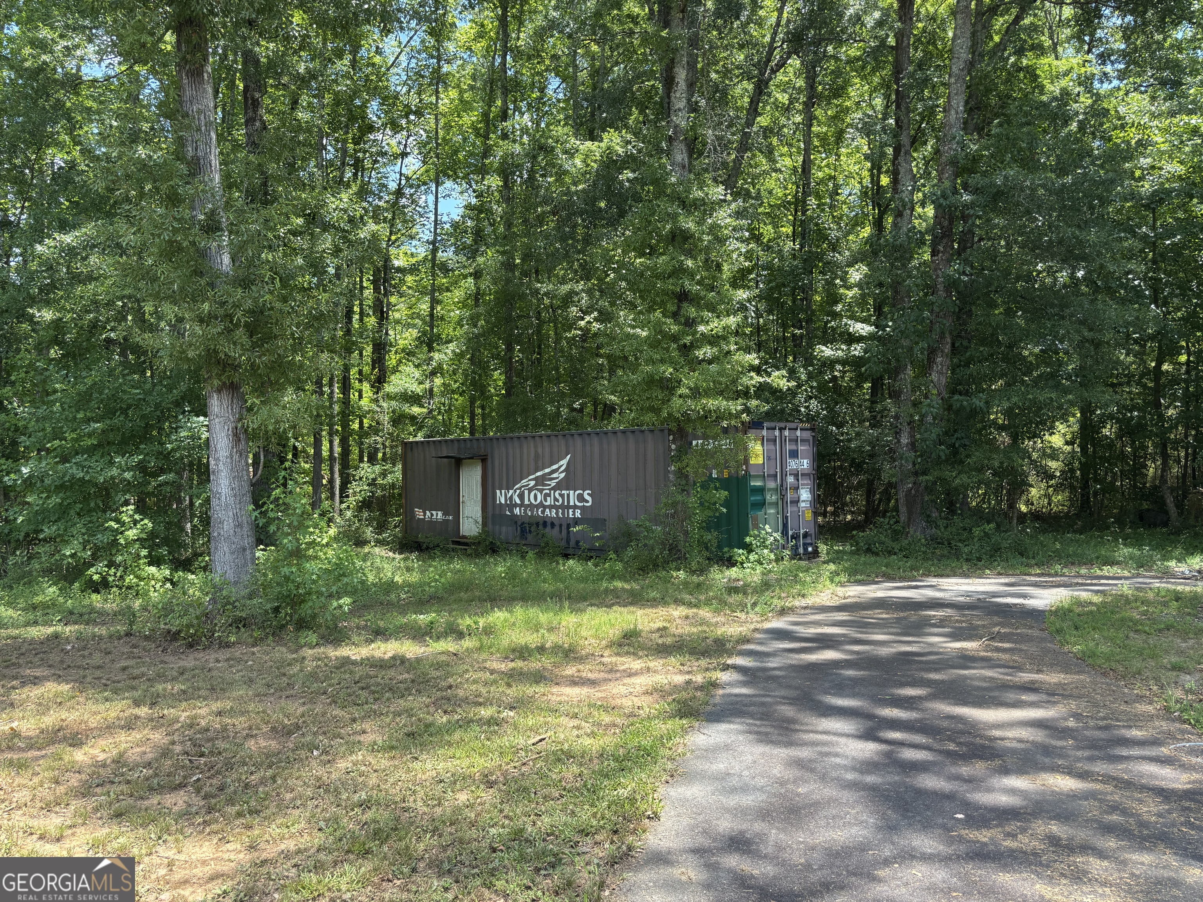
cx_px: 602
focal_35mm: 26
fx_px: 904
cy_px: 451
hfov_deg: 67.3
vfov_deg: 53.1
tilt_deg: +0.6
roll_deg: +0.1
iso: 50
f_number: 1.6
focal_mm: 5.96
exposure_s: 1/446
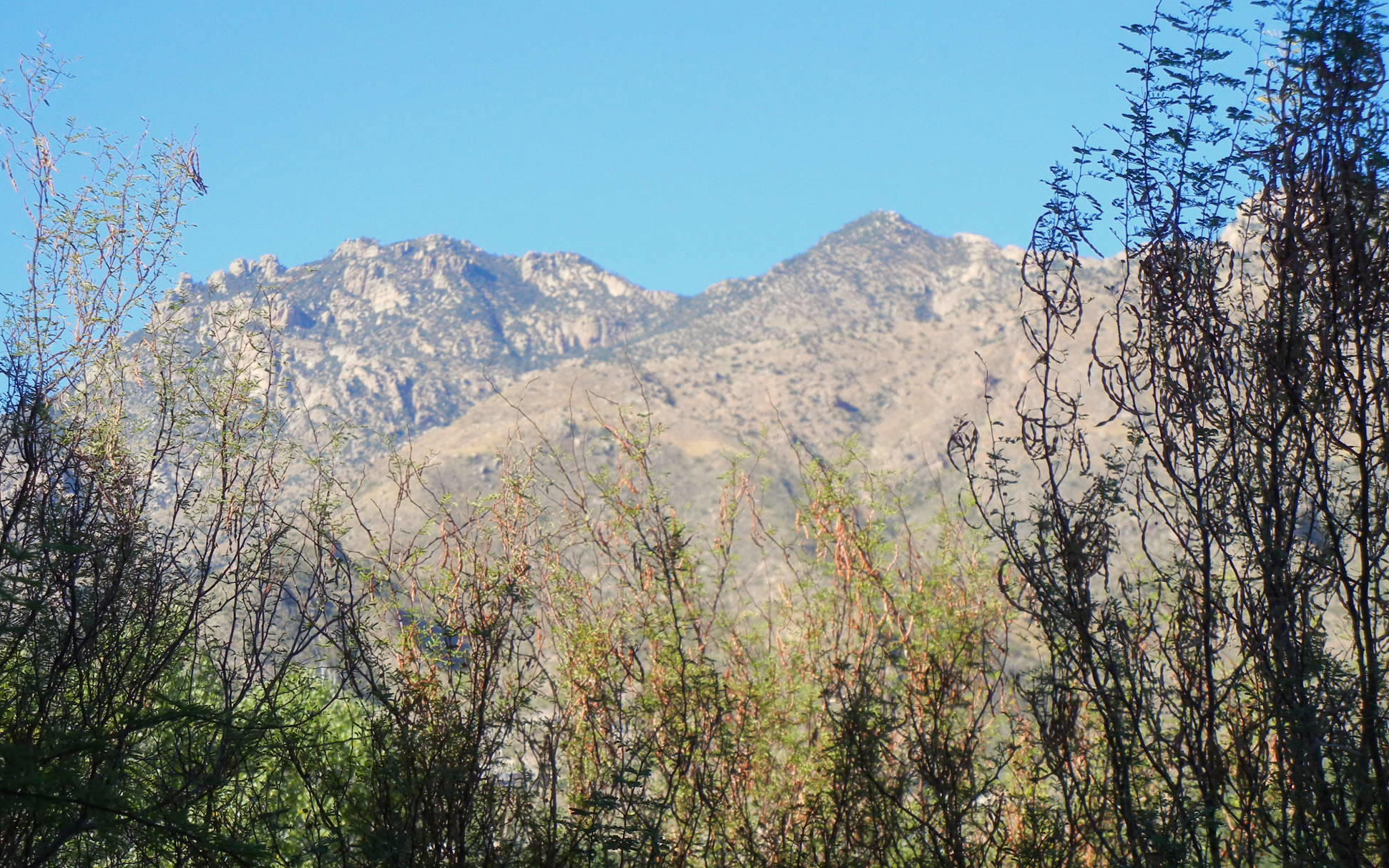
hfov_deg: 18.3
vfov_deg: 11.5
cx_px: 674
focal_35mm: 114
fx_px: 4316
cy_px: 544
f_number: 4.5
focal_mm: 18.3
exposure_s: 1/546
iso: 160
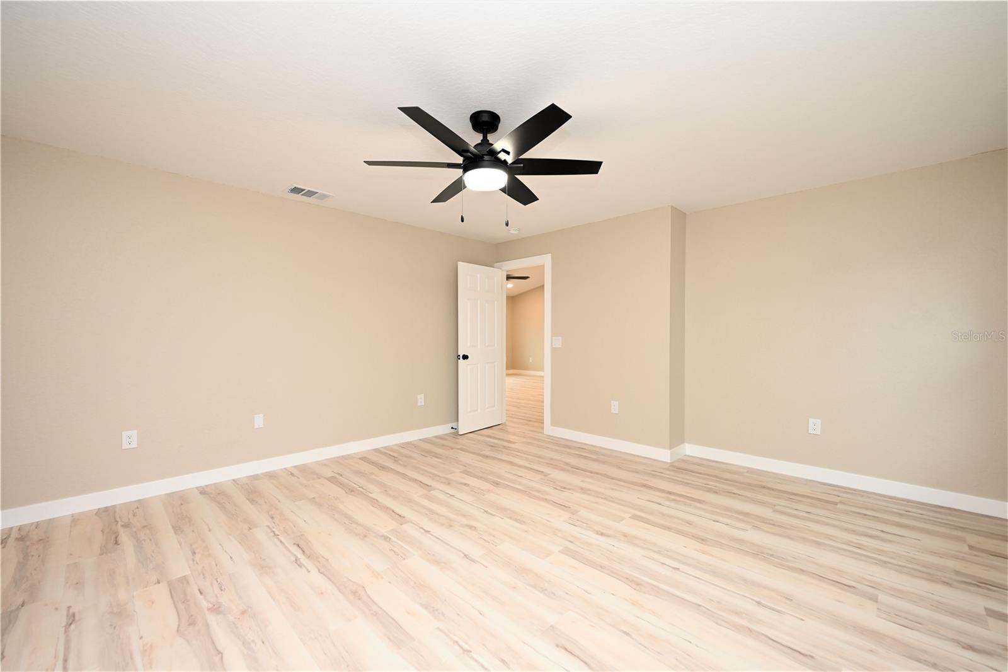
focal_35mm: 15
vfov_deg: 77.3
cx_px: 504
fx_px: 420
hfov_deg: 100.4
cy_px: 336
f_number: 4
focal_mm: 15
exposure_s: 1/60
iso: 320
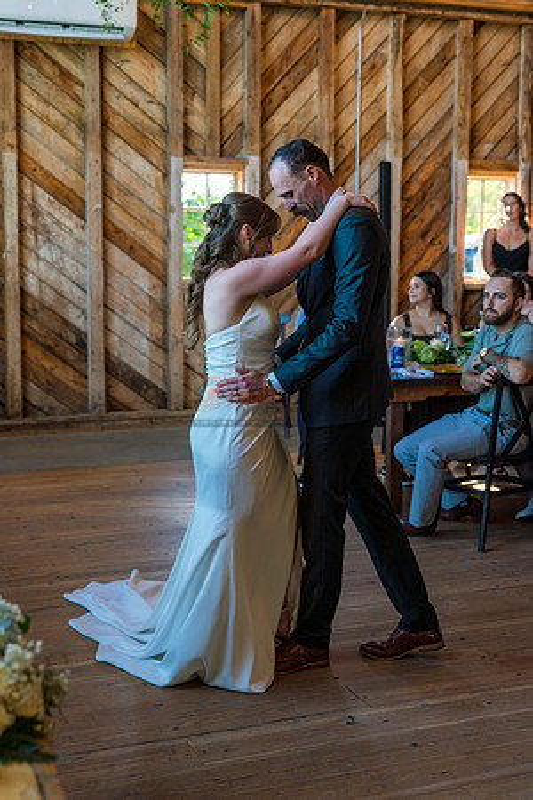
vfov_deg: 39.6
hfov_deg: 27.0
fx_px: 1110
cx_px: 266
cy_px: 400
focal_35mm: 50
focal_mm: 50
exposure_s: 1/320
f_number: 3.2
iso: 400
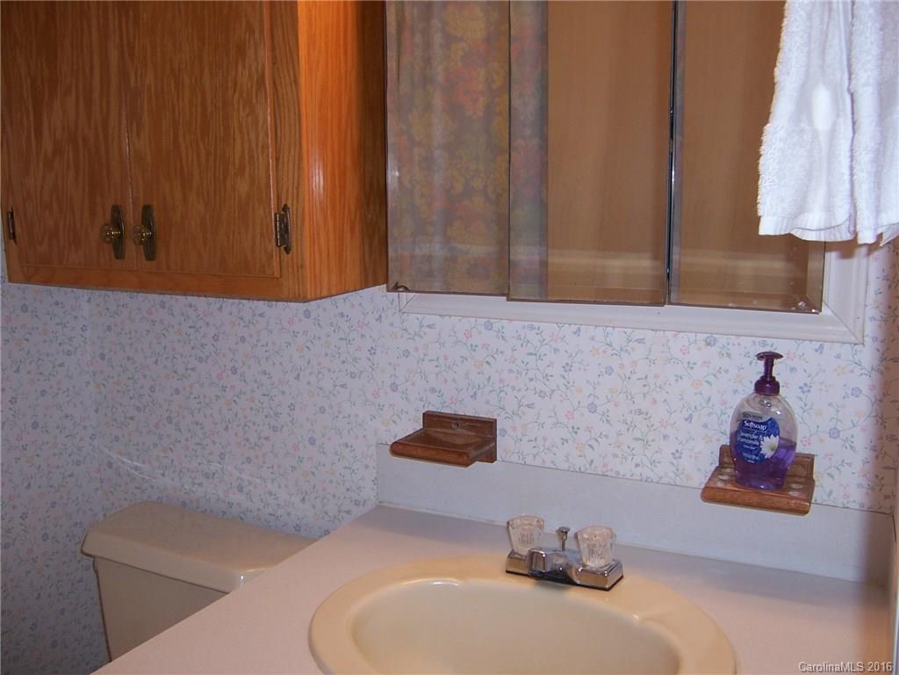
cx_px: 450
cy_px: 338
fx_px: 857
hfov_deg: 55.4
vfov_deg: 42.9
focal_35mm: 33
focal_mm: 5.5
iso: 80
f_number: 2.8
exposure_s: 1/60
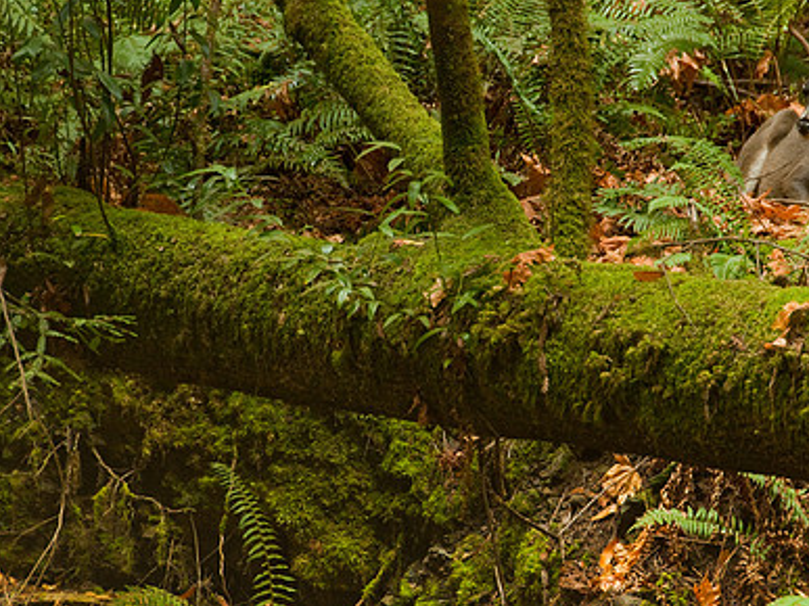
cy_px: 287
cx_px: 514
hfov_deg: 6.8
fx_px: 6816
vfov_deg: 5.1
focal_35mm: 292
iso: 200
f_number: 8
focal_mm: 135
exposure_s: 1/3
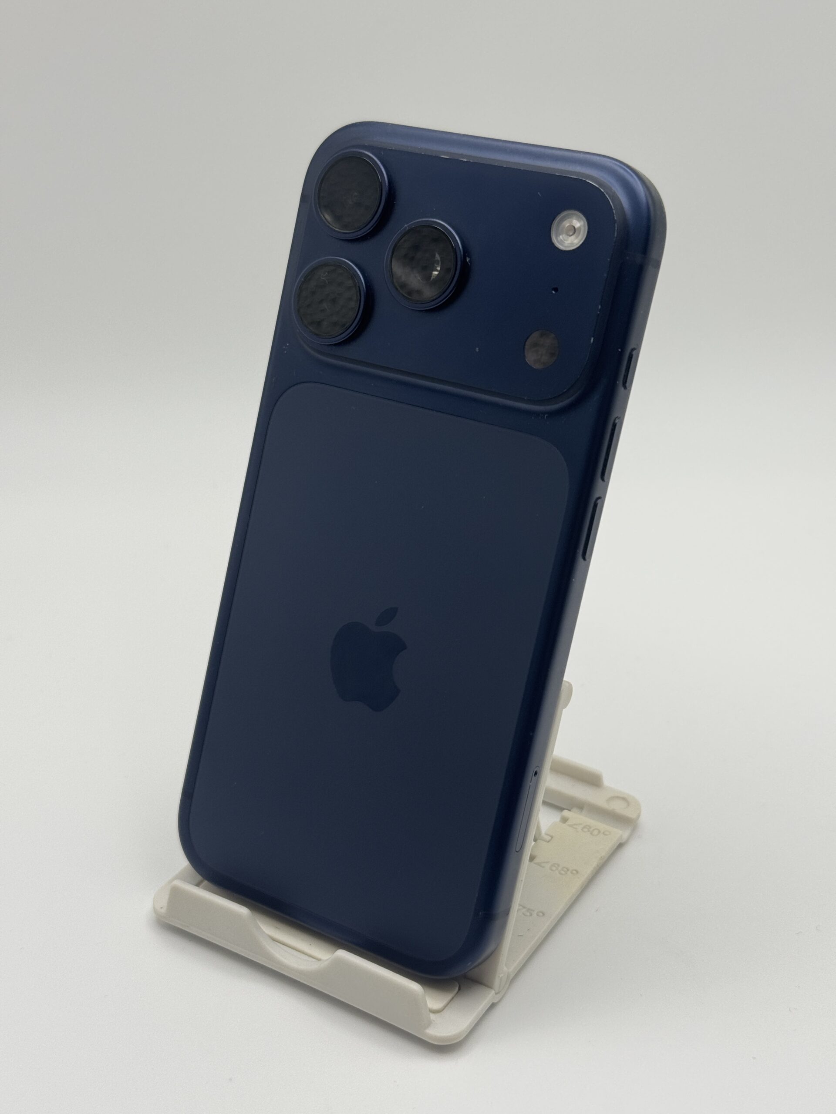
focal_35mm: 48
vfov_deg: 39.7
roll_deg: -0.4
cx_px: 418
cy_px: 557
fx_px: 1546
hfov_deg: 30.3
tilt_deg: -28.1
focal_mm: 6.76
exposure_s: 1/774
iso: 64
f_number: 1.78
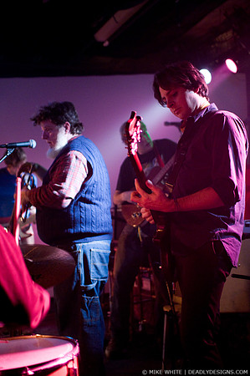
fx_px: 470
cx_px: 125
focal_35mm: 45
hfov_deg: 29.8
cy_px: 188
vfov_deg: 43.6
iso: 1250
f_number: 1.4
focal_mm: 30
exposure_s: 1/125
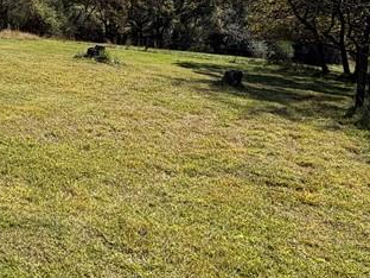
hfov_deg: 35.3
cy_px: 72
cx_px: -37
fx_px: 492
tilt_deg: -13.1
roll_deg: +0.6
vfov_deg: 31.0
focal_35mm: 46
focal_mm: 2.22
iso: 20
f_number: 2.2
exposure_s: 1/779
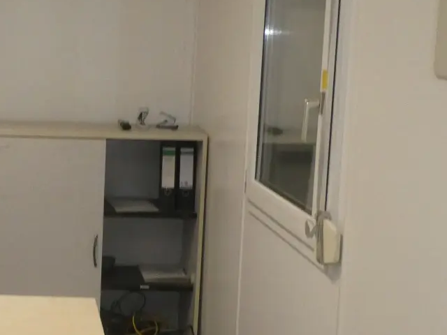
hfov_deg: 25.7
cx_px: 6
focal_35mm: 72
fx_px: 930
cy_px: 147
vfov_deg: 20.4
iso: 400
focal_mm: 4.3
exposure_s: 1/125
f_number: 3.3
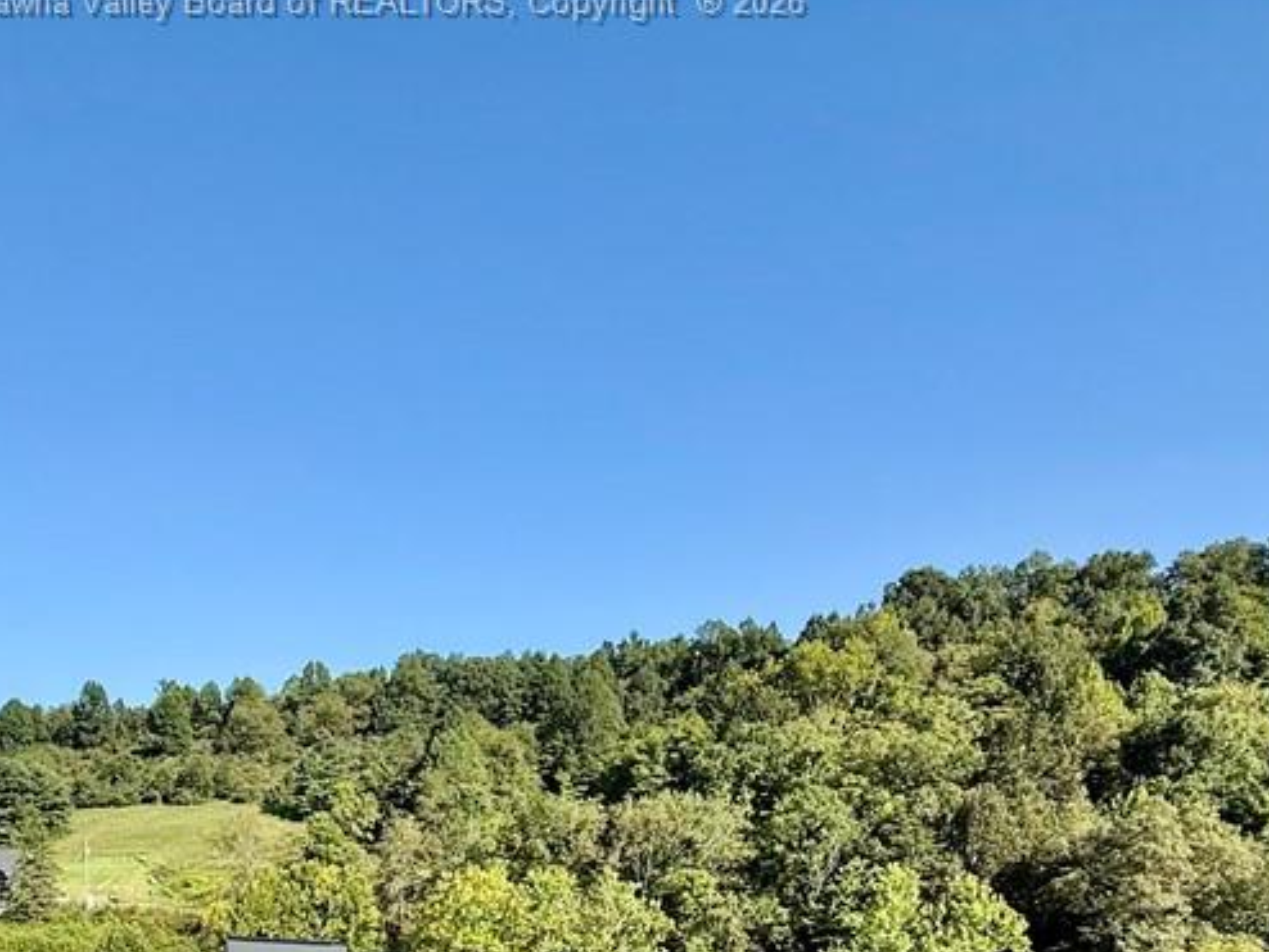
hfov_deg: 59.2
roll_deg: -2.4
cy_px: 965
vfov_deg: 41.6
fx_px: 1064
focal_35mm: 29
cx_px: 357
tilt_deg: -6.2
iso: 50
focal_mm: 2.22
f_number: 2.2
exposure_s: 1/1534
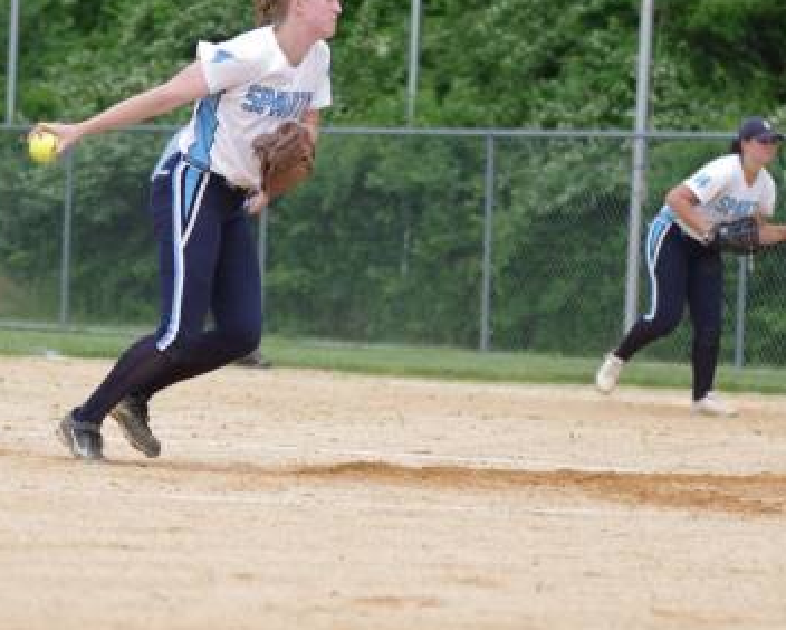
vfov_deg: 6.5
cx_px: 199
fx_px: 5586
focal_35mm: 240
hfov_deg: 8.0
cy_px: 259
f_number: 2.8
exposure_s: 1/5000
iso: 800
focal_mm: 92.5
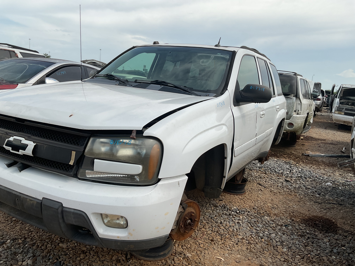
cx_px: 178
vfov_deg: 48.2
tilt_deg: -9.7
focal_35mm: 29
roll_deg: -4.3
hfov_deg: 61.7
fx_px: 297
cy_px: 133
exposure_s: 1/1984
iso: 16
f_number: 1.8
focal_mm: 3
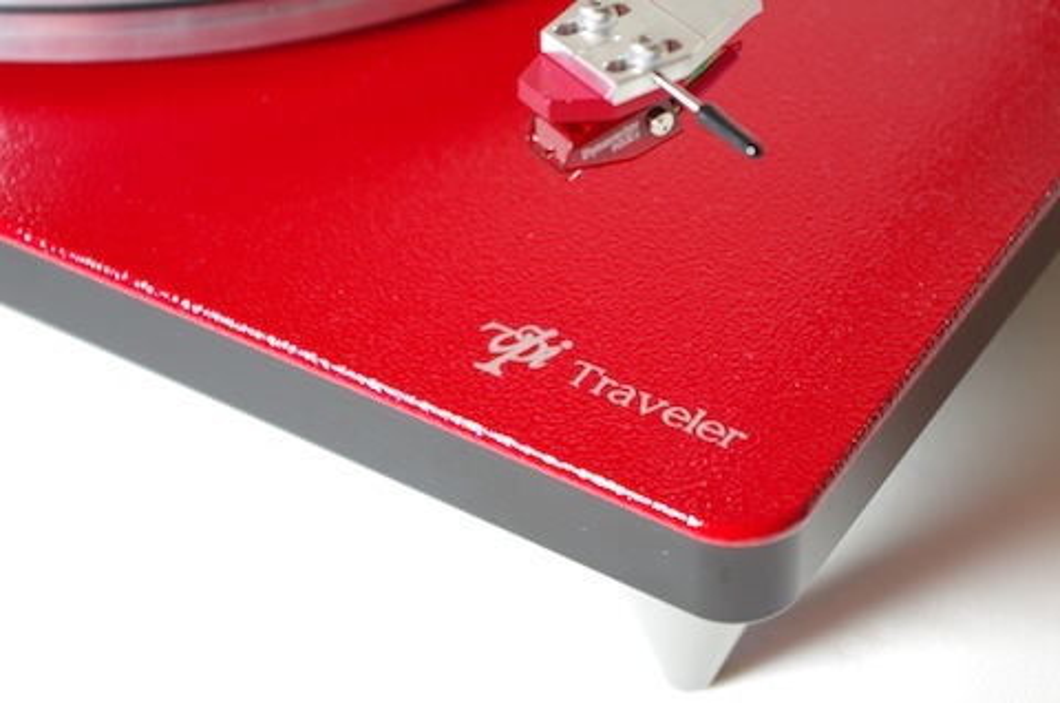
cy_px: 352
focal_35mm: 82
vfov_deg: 16.6
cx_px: 530
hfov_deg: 24.8
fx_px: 2410
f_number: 5.6
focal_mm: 55
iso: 100
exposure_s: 1/2
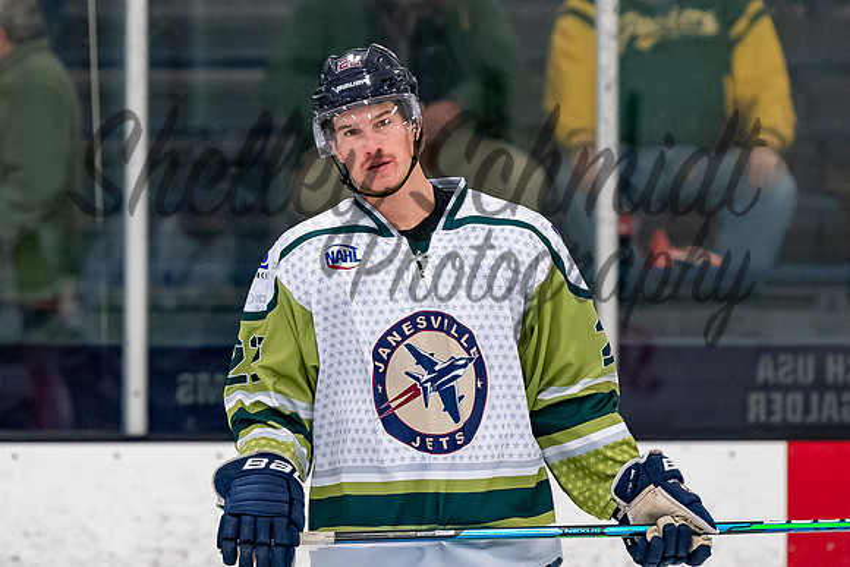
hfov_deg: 4.6
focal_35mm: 443
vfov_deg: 3.1
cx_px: 357
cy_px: 195
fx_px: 10471
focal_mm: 185
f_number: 3.2
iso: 2000
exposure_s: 1/800
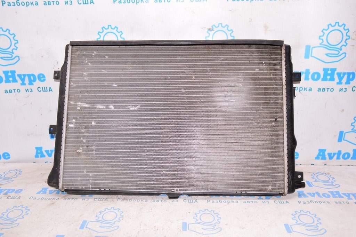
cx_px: 178
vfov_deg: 43.5
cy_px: 118
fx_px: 296
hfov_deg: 62.0
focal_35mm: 30
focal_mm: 20
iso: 1600
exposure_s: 1/100
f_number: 8
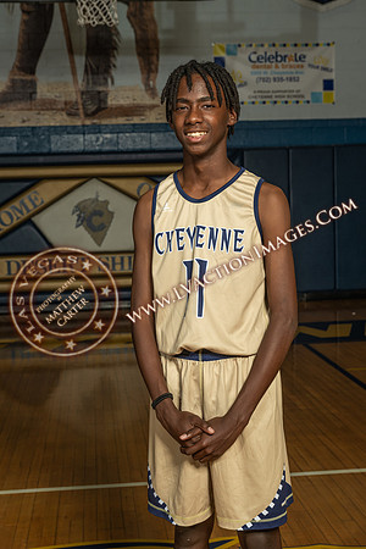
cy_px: 274
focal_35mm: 58
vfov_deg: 34.5
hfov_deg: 23.4
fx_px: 884
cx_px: 183
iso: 125
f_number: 7.1
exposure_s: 1/125
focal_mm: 58
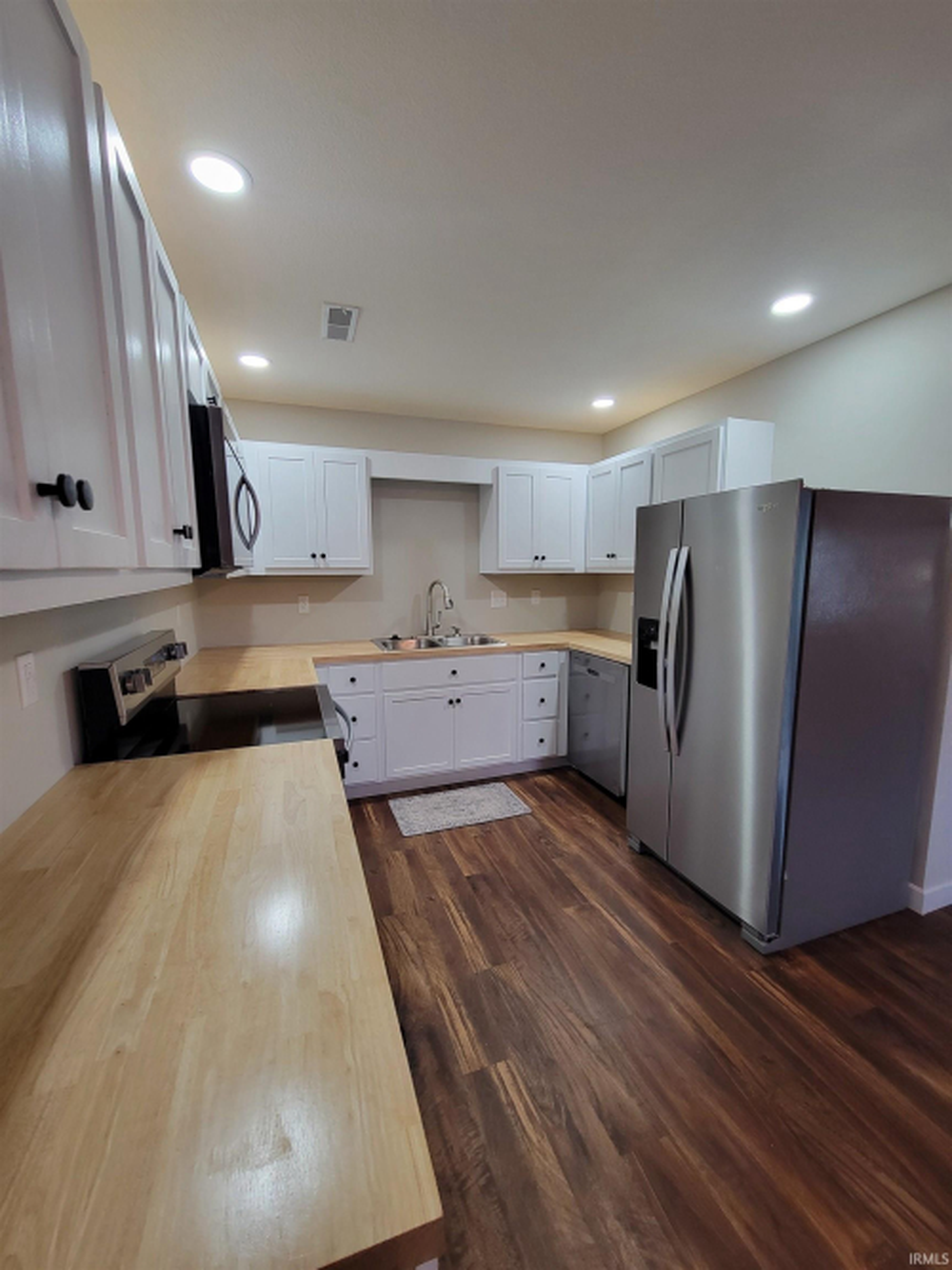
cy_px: 635
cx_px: 476
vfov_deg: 106.2
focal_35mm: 13
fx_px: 477
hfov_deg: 89.9
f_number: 2.2
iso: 200
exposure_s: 1/60
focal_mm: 2.2
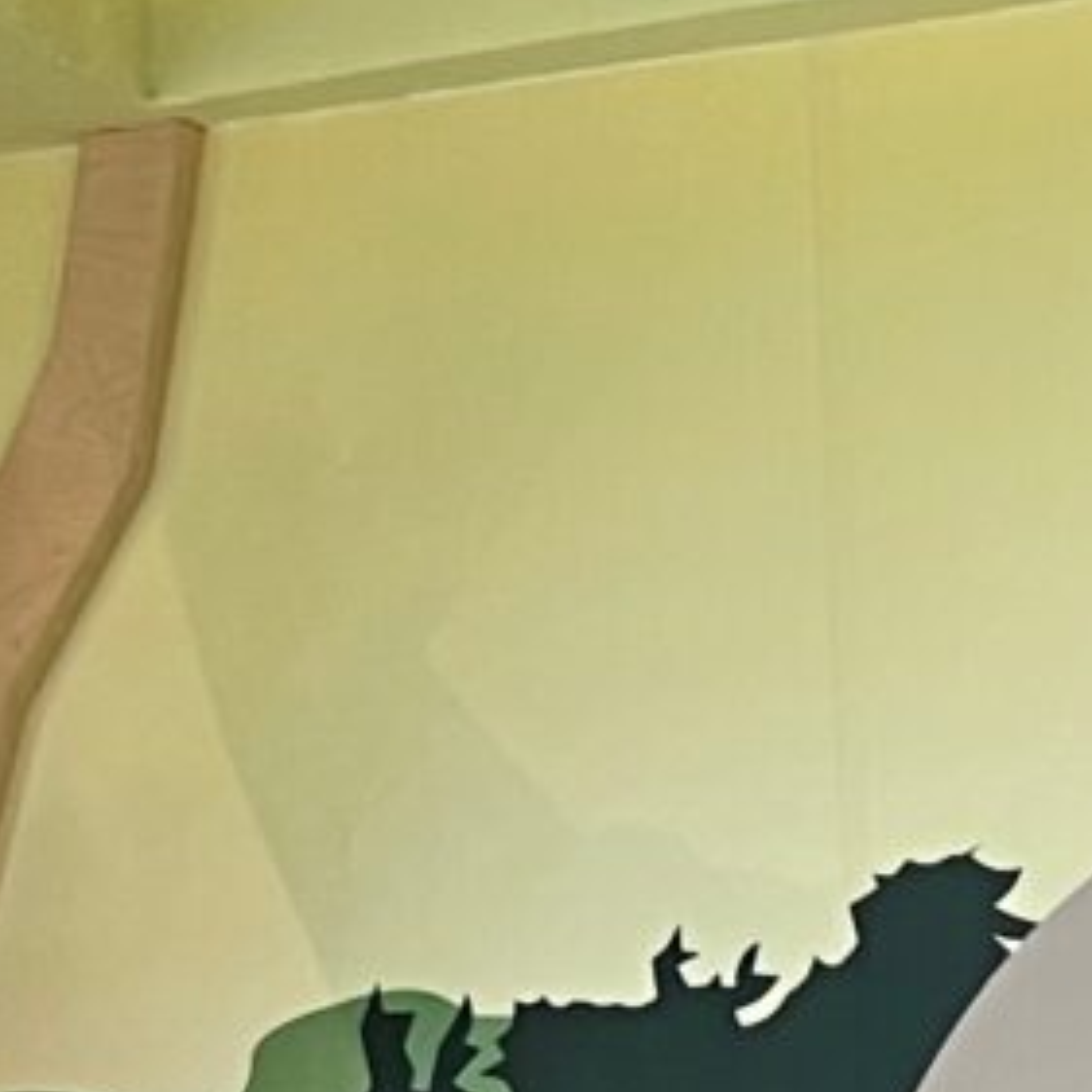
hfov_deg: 8.3
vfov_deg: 8.3
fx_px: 7459
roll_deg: +3.9
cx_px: 1197
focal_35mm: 209
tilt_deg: +8.4
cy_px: 1236
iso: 64
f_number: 1.5
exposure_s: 1/50
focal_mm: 5.7
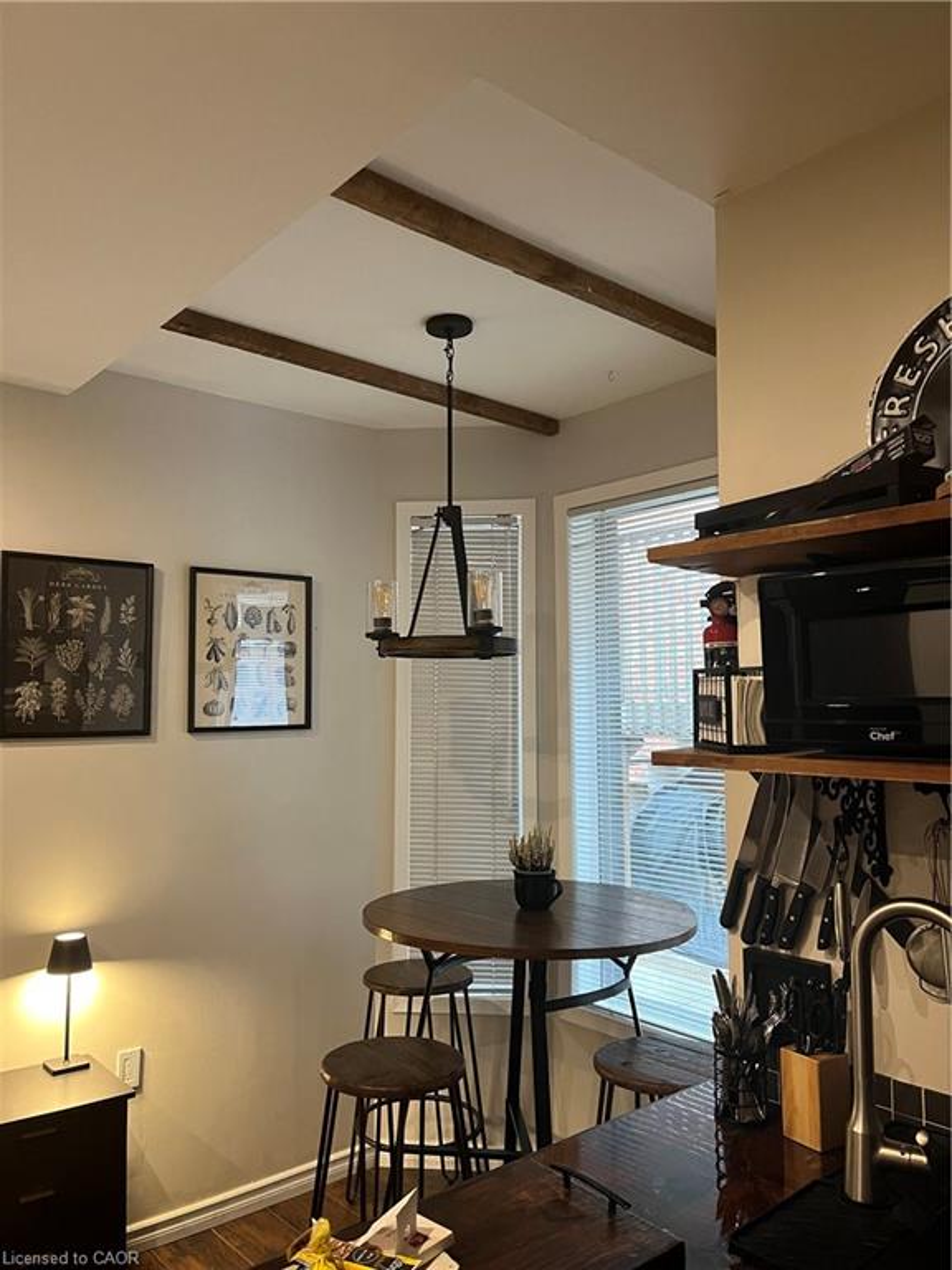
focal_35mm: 26
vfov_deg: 67.3
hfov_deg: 53.1
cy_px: 635
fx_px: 953
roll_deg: +0.6
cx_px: 476
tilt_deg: +3.5
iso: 400
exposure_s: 1/60
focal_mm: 5.1
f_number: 1.6
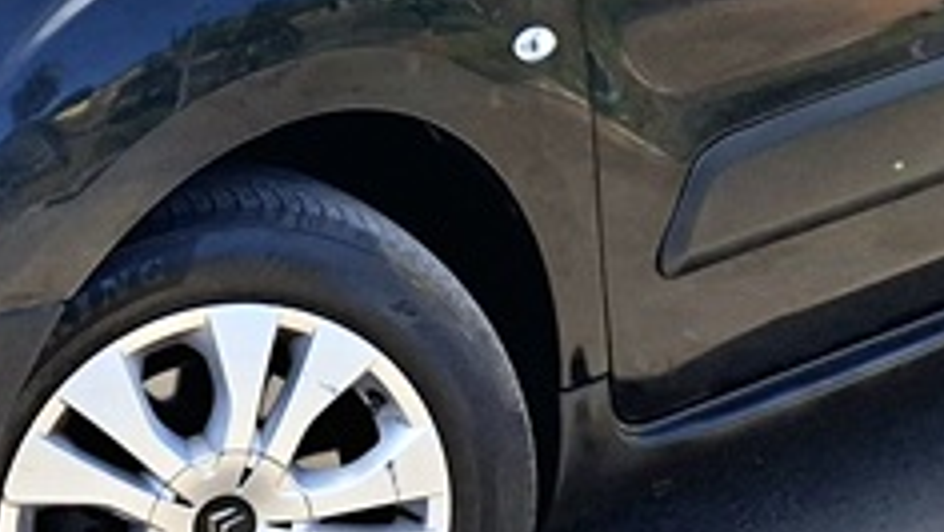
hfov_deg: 21.4
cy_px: 44
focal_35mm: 99
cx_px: 266
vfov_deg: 12.2
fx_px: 2479
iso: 50
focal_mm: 5.54
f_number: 1.8
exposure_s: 1/2000
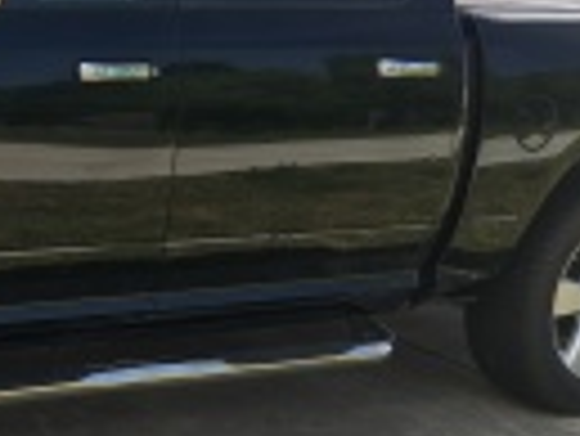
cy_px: 99
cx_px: -175
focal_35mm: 82
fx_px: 1375
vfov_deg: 17.9
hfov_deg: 21.5
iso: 25
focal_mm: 4.15
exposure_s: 1/578
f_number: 2.2
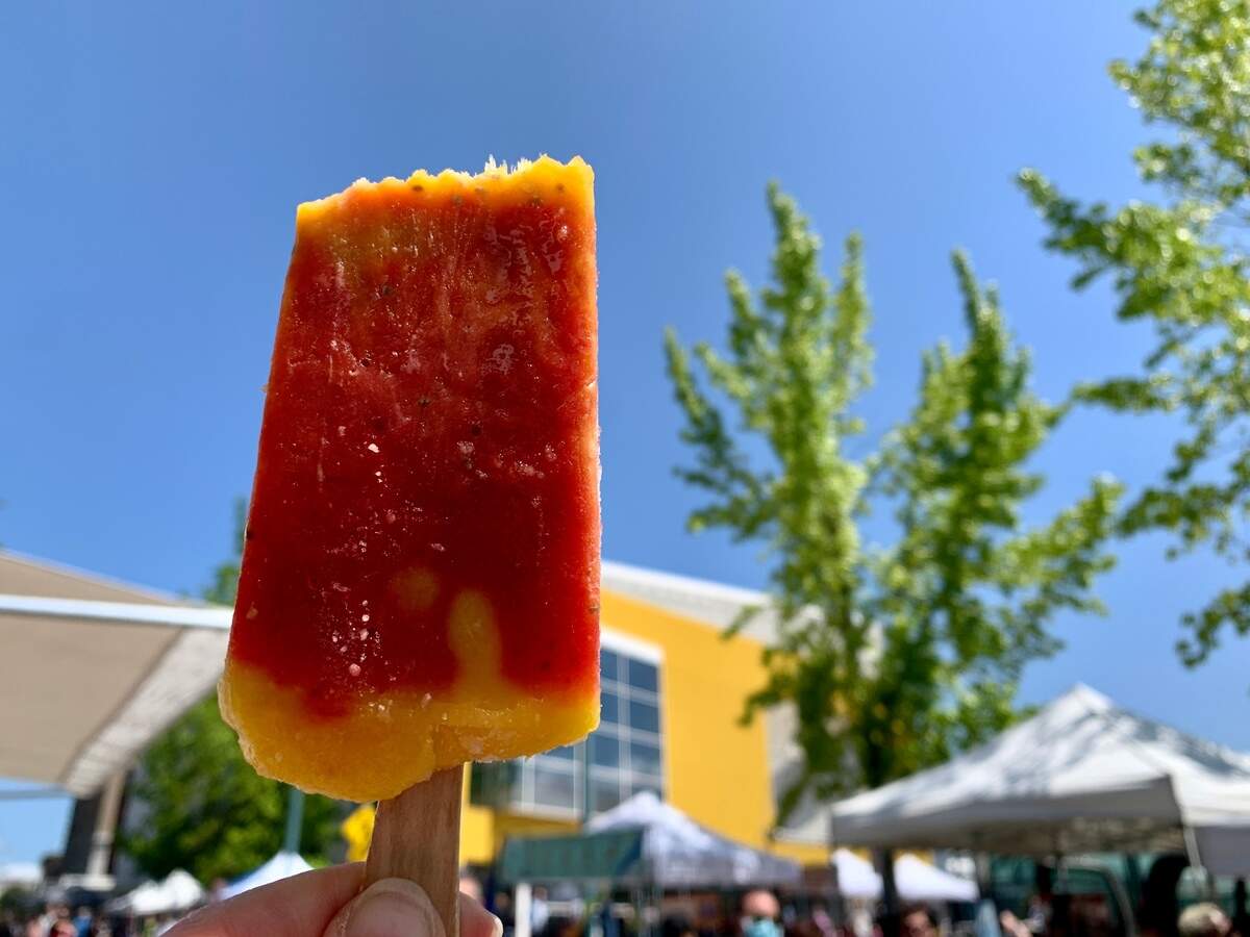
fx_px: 939
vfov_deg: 53.1
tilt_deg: +27.6
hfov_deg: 67.3
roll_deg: +1.3
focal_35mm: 26
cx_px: 625
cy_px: 468
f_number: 1.8
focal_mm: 4.25
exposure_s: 1/1953
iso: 25
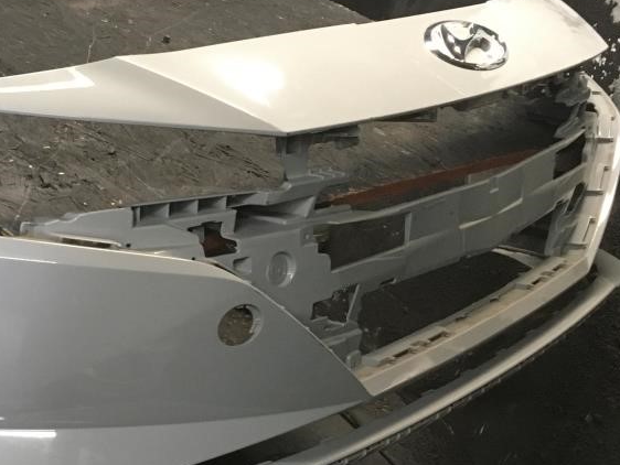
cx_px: 66
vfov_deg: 22.2
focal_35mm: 66
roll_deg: -13.5
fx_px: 1183
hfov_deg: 28.3
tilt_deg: -25.0
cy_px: 283
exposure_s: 1/17
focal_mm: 4.15
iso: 200
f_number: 2.2
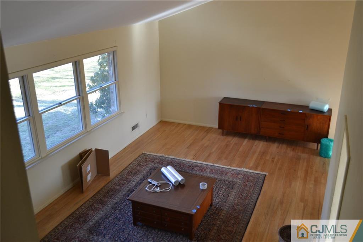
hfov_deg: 57.2
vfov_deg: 39.9
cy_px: 121
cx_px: 182
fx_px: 333
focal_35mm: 33
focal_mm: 22
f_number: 4
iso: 400
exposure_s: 1/60
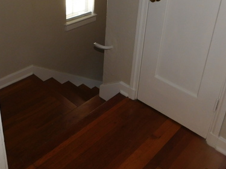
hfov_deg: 45.8
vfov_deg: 33.9
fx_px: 268
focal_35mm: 41
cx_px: 108
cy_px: 31
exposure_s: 1/30
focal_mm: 4.1
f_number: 3
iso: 200
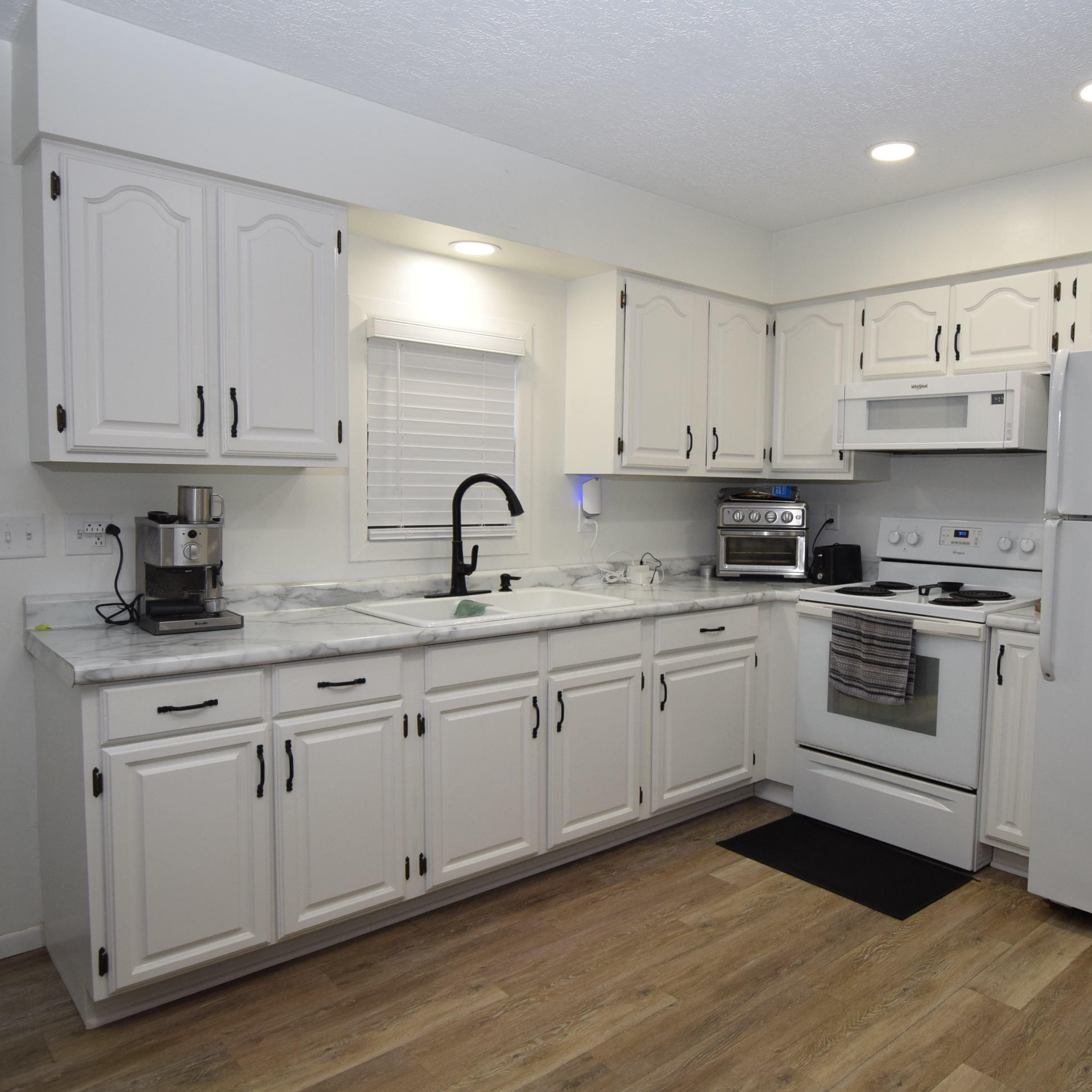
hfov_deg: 61.1
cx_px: 649
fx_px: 916
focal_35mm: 26
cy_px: 549
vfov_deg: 61.6
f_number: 5.6
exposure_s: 1/125
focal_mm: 13
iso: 800
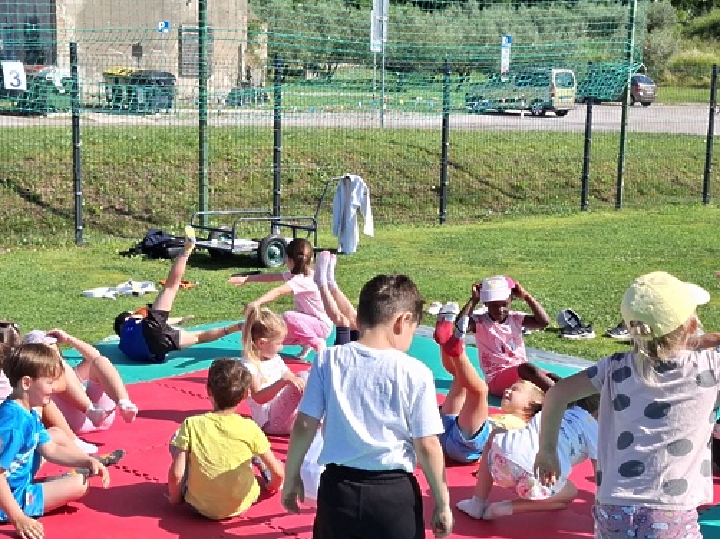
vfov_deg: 26.5
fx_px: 1143
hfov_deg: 34.9
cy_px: 281
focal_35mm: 55
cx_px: 297
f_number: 1.8
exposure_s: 1/1938
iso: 50
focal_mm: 5.54
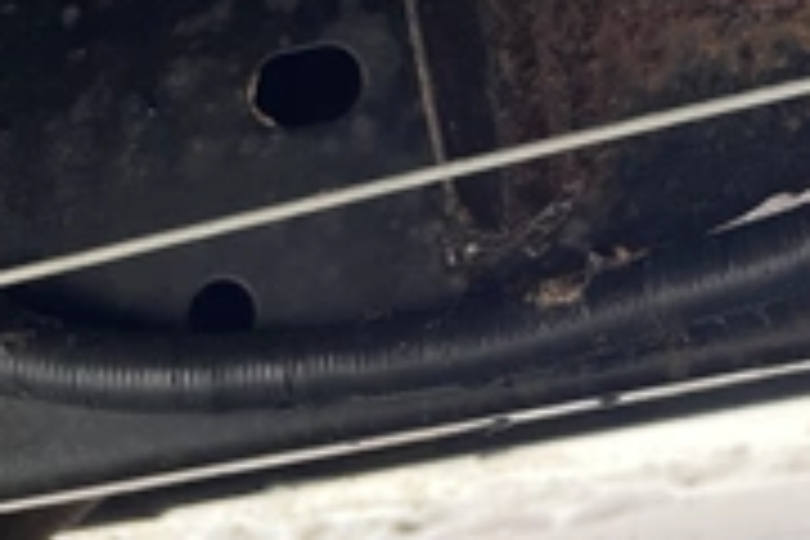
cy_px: 148
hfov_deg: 31.3
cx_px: 783
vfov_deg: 22.5
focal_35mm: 60
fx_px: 1350
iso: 50
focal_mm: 5.1
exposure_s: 1/362
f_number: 1.6
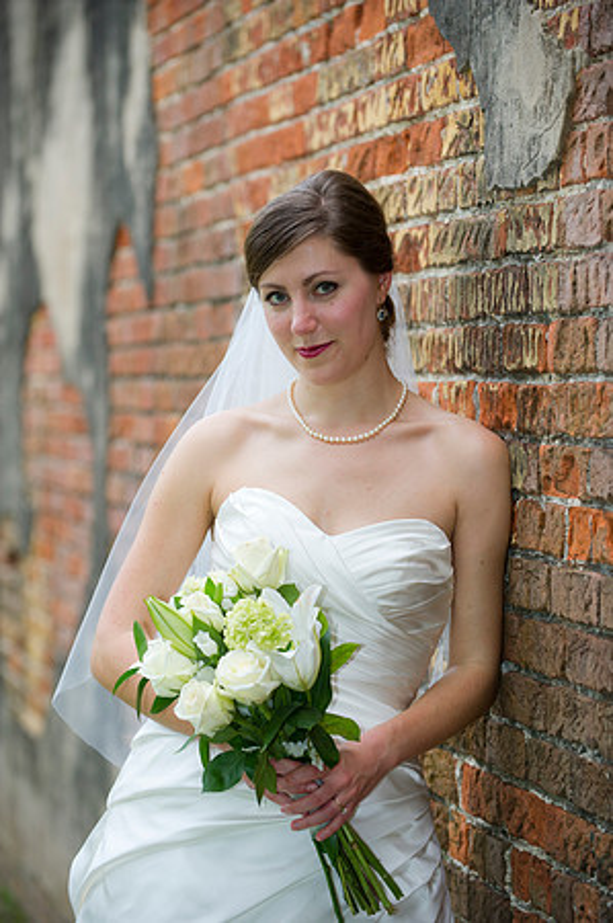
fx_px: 3072
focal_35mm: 120
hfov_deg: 11.4
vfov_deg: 17.1
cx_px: 306
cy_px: 462
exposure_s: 1/250
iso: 400
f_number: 3.2
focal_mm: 120
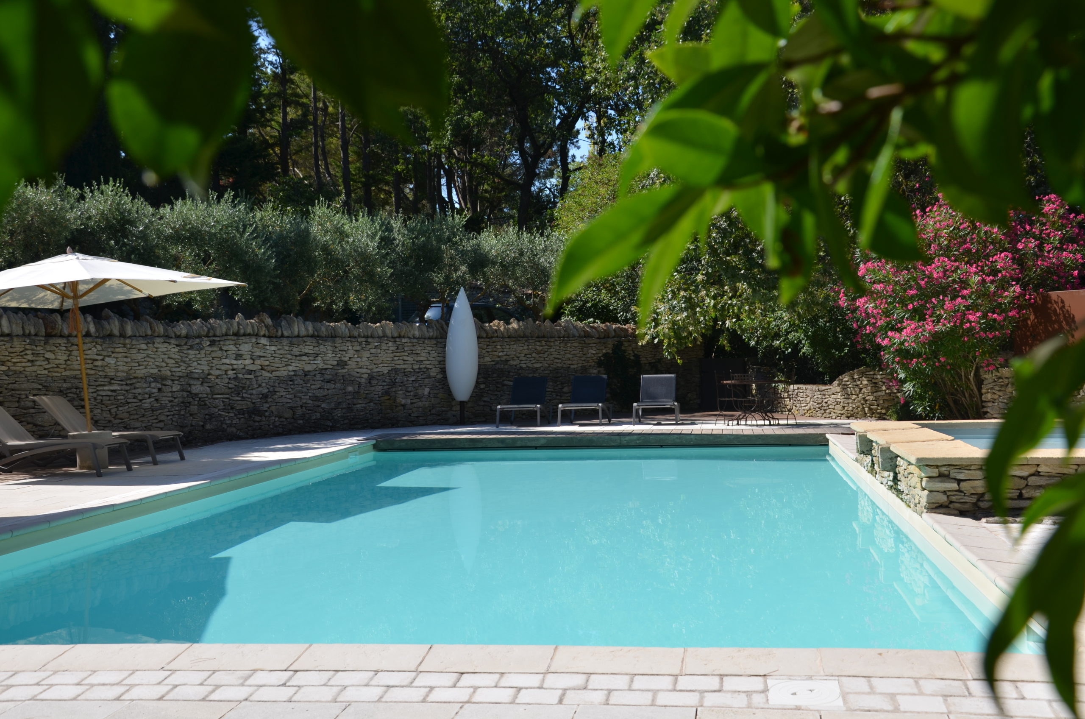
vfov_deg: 31.8
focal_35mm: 42
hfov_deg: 46.5
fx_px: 1263
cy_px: 360
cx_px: 542
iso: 100
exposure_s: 1/250
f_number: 8
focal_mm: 28
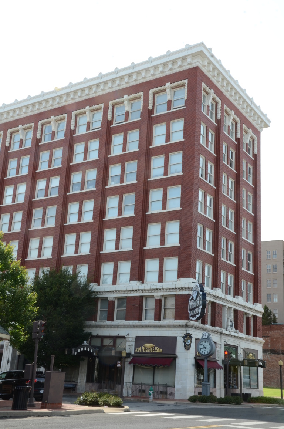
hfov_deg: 29.7
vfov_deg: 43.7
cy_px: 214
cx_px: 142
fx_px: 535
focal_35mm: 45
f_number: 16
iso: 200
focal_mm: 30
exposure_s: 1/60
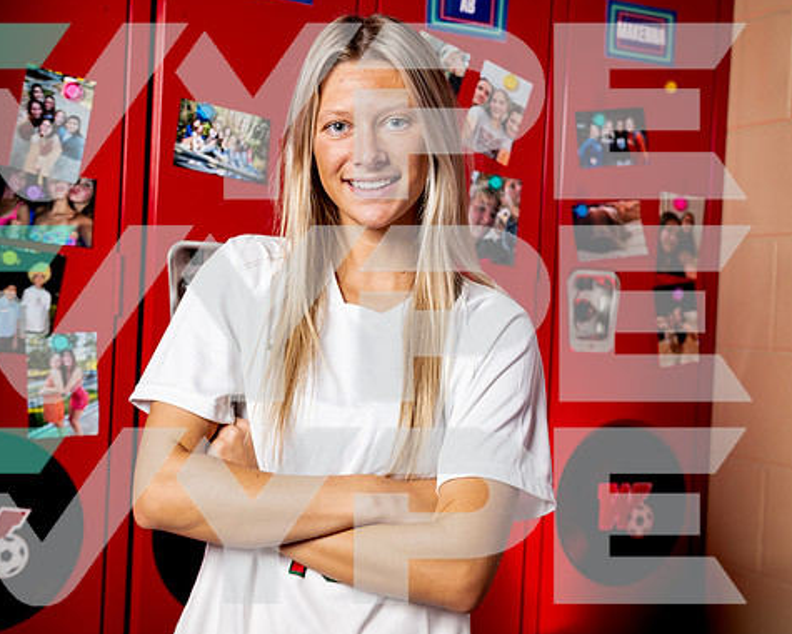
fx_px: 1102
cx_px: 327
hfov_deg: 39.4
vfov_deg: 32.1
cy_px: 314
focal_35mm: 47
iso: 160
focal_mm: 41
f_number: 4.5
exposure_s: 1/250
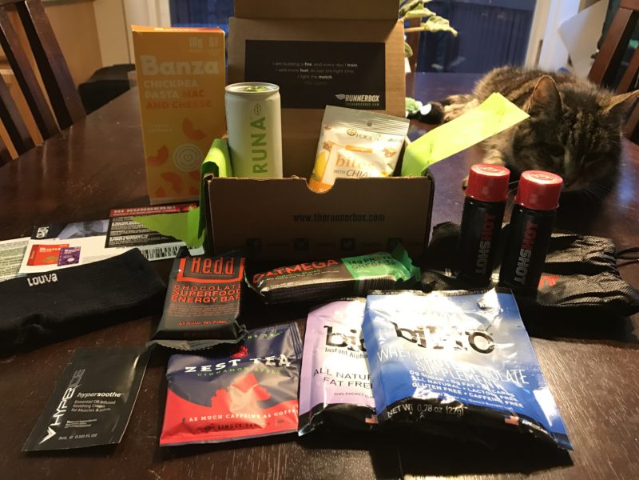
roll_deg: -1.5
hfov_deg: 63.4
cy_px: 240
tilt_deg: -25.5
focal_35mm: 28
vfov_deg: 49.7
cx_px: 320
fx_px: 517
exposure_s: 1/15
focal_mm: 3.99
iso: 80
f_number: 1.8
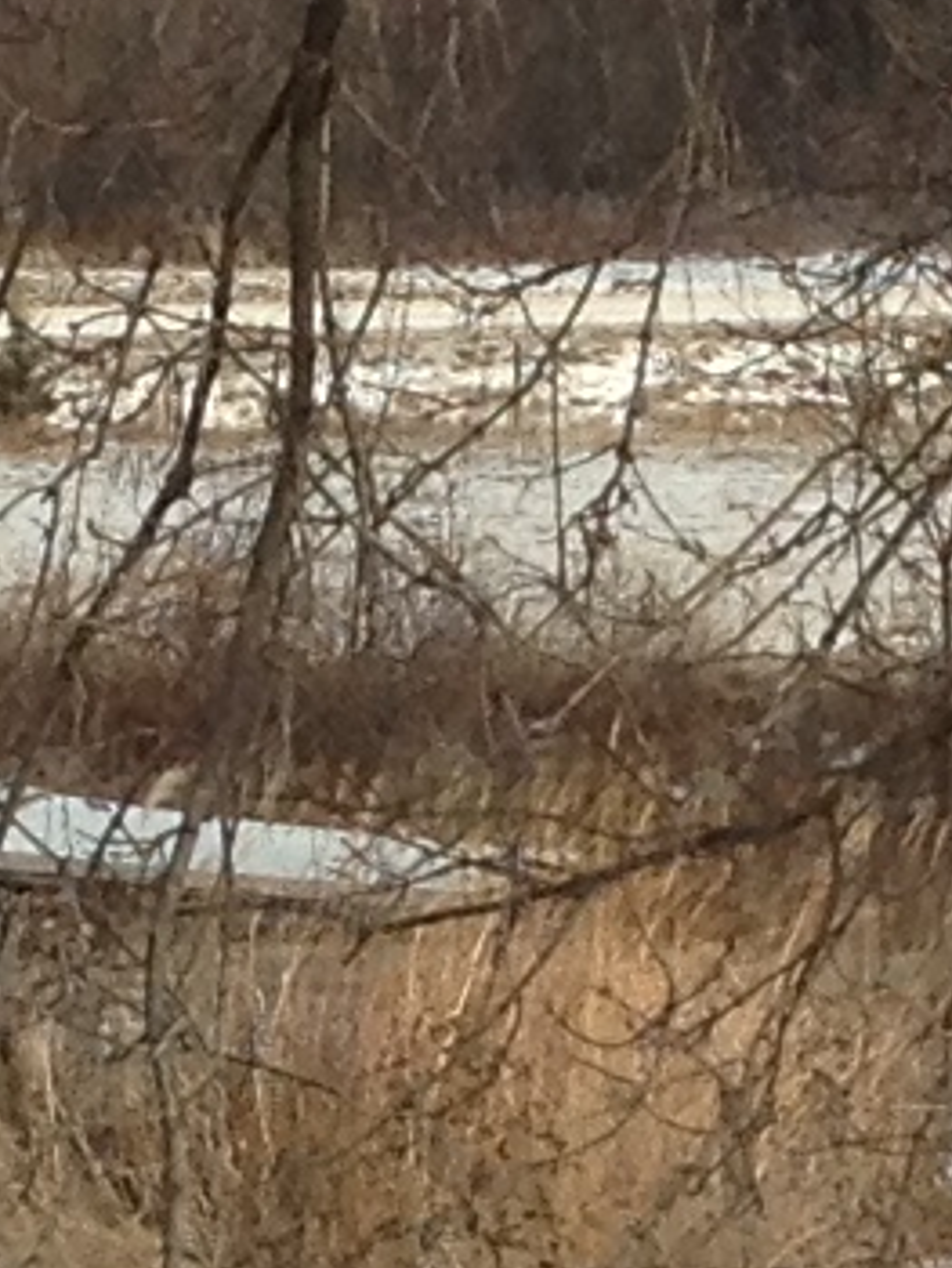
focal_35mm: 326
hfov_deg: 4.6
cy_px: 841
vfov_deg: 6.1
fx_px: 11940
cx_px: 565
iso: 50
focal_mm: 4.28
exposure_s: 1/1126
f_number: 2.4
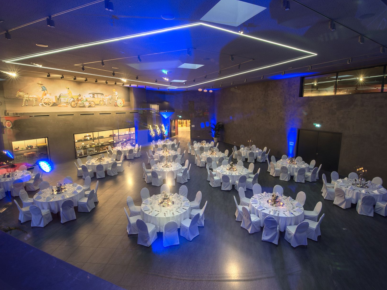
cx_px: 189
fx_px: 190
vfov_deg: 74.7
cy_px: 139
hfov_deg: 91.0
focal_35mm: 17
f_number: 8
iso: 400
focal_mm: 15
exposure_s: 1/1.67
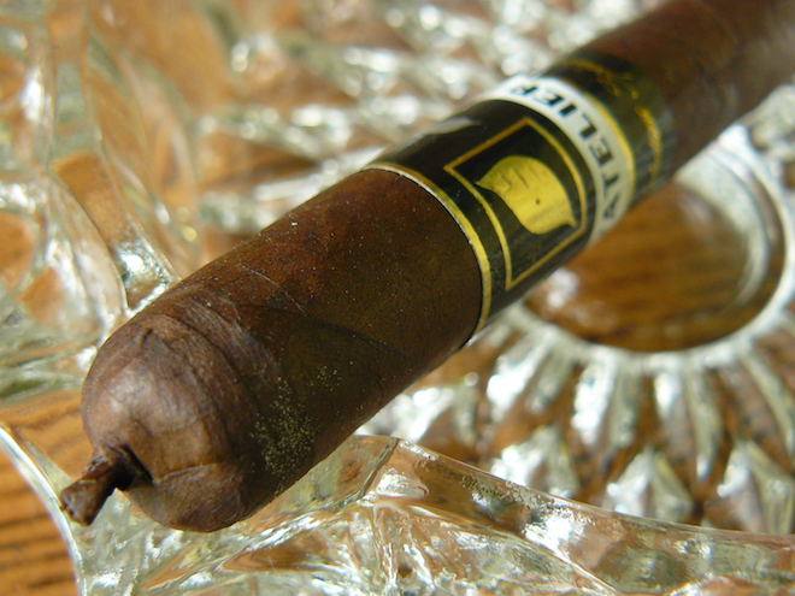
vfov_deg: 30.9
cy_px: 298
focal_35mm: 47
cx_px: 398
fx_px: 1079
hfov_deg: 40.4
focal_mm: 7.9
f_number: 2.8
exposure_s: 1/60
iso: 200
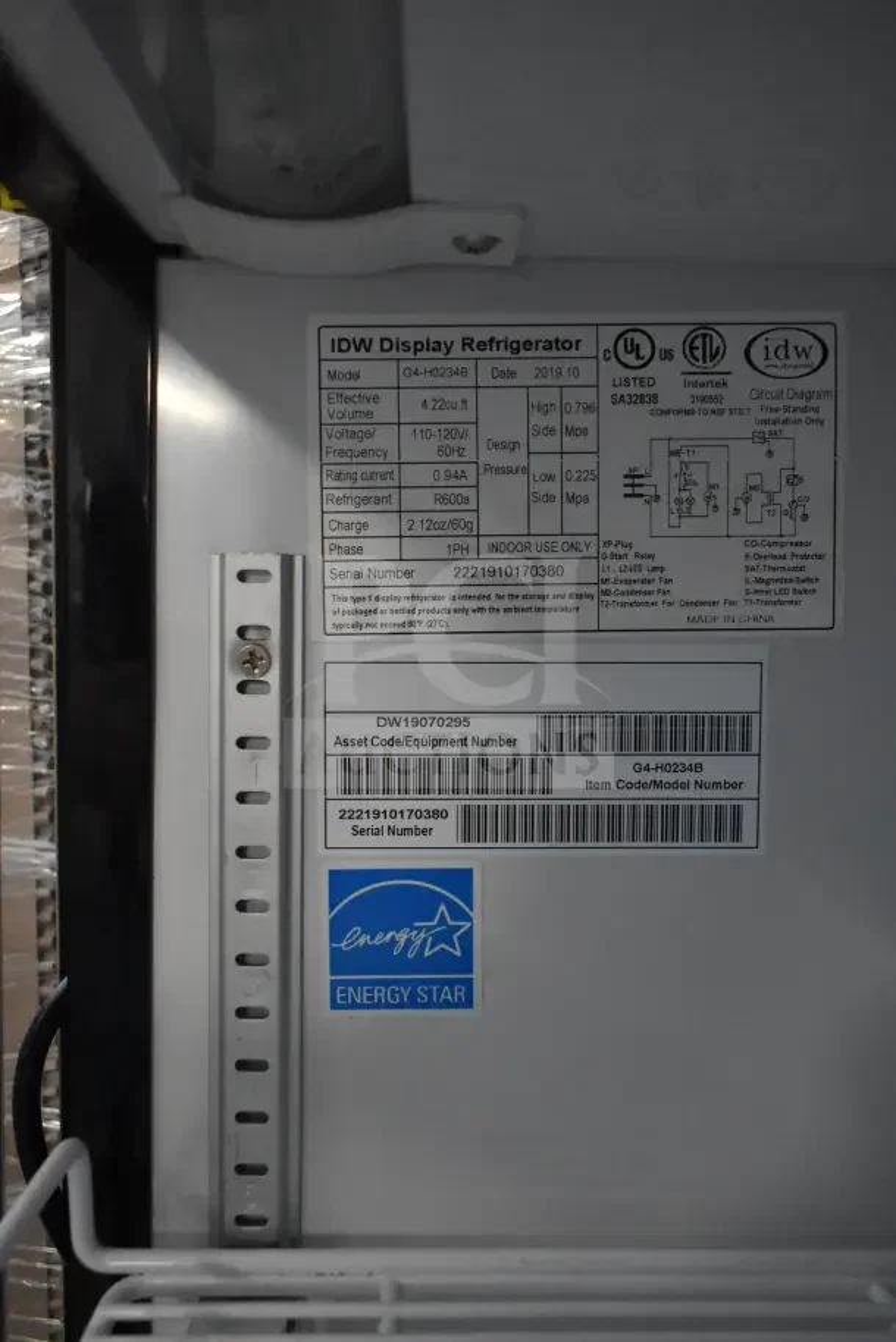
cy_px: 671
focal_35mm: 27
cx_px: 448
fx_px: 1007
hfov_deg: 48.0
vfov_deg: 67.4
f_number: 5.6
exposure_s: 1/125
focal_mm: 18
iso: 6400
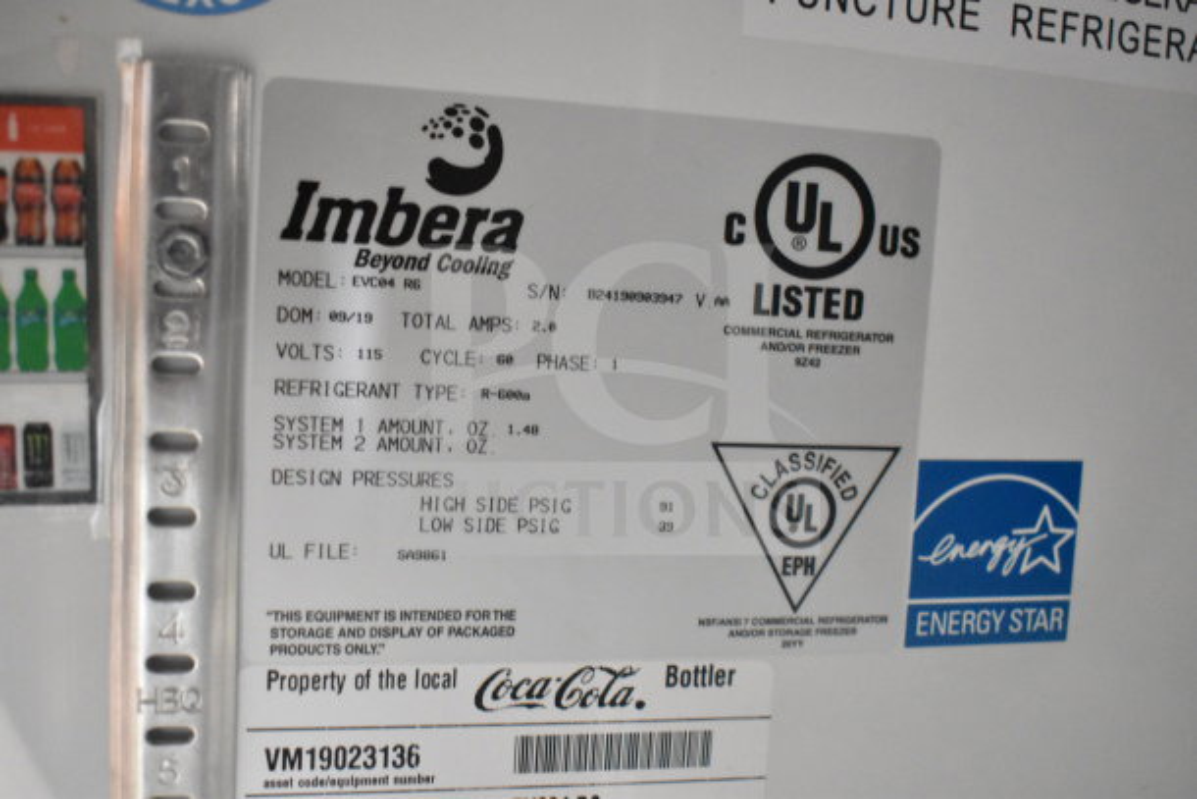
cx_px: 598
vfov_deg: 35.5
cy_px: 400
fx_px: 1247
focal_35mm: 38
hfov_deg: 51.3
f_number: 4
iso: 8000
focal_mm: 25
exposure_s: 1/40
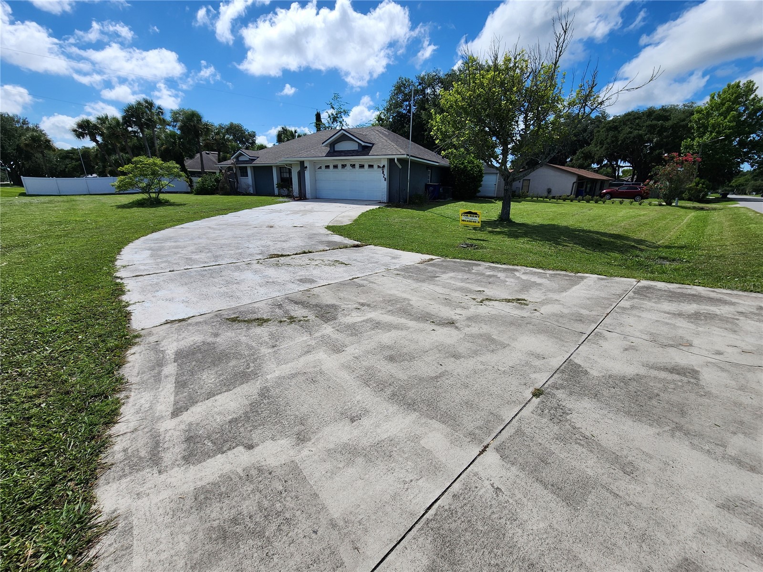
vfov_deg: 89.9
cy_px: 286
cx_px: 382
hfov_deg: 106.2
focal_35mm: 13
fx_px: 287
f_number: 2.2
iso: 50
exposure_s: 1/3399
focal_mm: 2.2
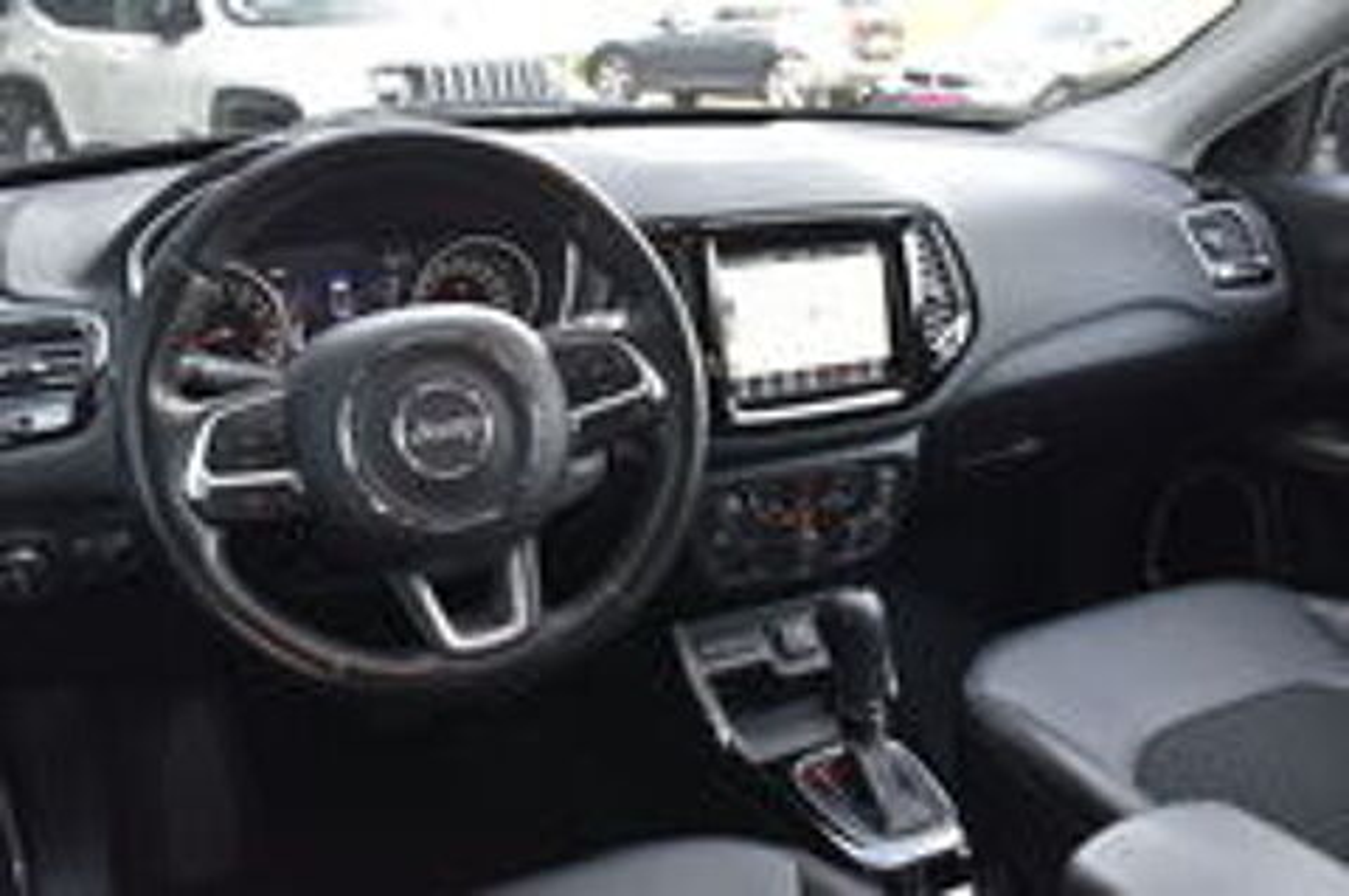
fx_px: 1123
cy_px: 448
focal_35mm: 30
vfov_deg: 43.5
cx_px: 674
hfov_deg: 62.0
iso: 400
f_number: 4.5
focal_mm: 20
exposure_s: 1/80
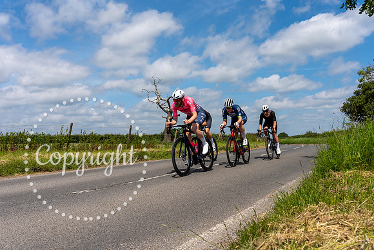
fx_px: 364
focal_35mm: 35
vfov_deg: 37.9
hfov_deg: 54.4
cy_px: 125
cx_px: 187
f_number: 6.3
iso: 100
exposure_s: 1/1250
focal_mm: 35
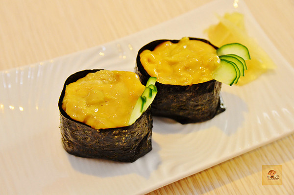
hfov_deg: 27.0
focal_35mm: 75
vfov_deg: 18.1
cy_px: 98
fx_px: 612
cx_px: 147
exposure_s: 1/80
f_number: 5.6
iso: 800
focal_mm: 50
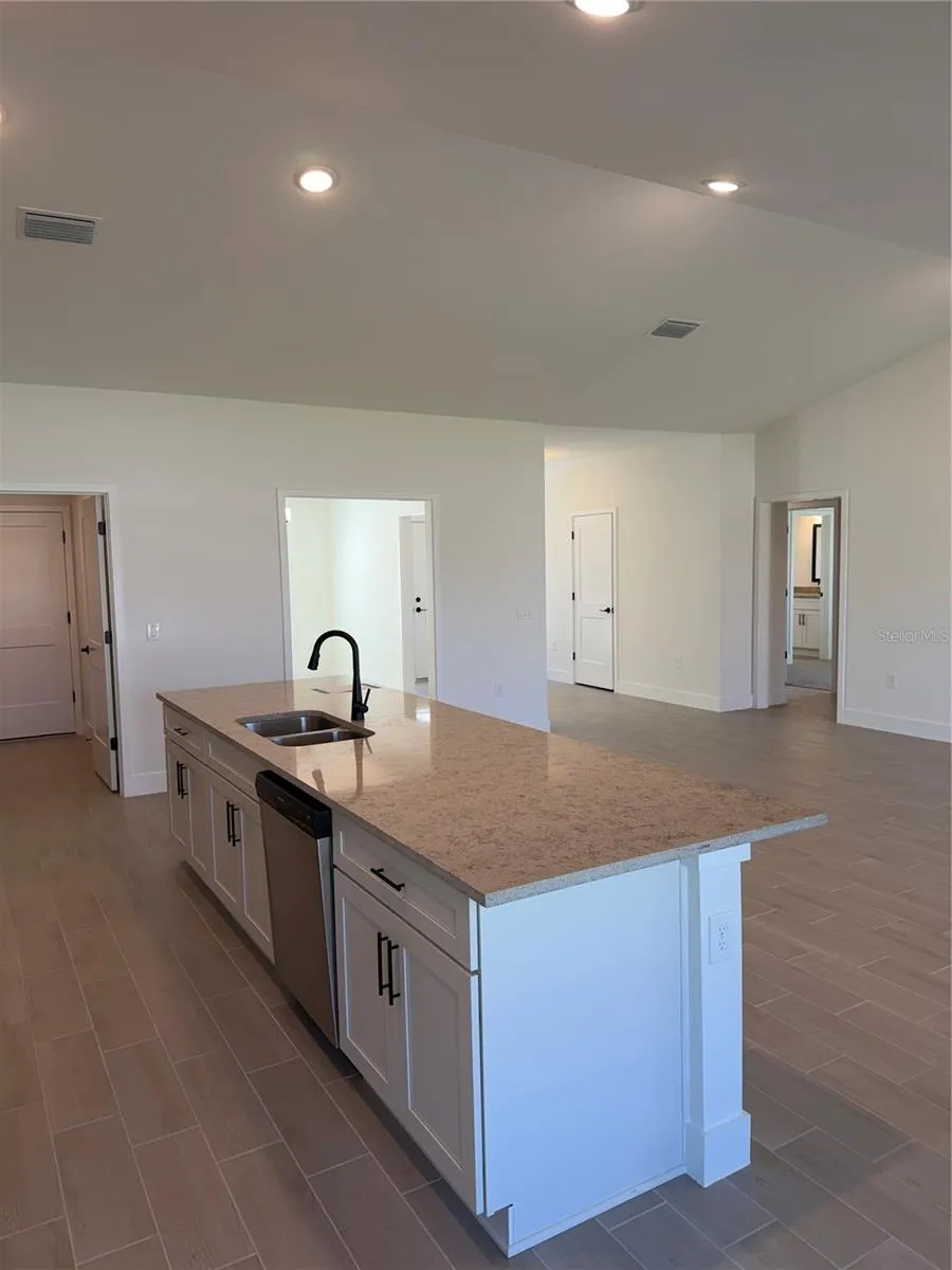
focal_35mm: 24
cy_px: 635
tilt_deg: -6.0
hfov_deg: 56.8
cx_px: 476
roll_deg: +1.0
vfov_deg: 71.6
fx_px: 880
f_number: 1.78
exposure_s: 1/120
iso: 64
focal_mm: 6.76
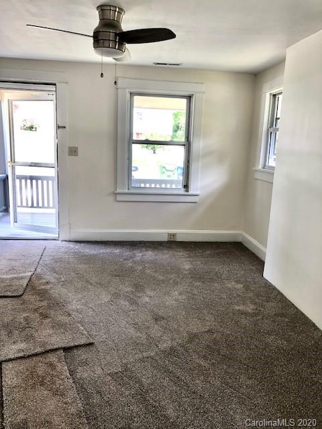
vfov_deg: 63.4
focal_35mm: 28
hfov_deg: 49.7
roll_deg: -2.7
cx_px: 161
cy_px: 214
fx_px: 347
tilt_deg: -9.0
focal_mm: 4
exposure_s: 1/120
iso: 100
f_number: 1.8
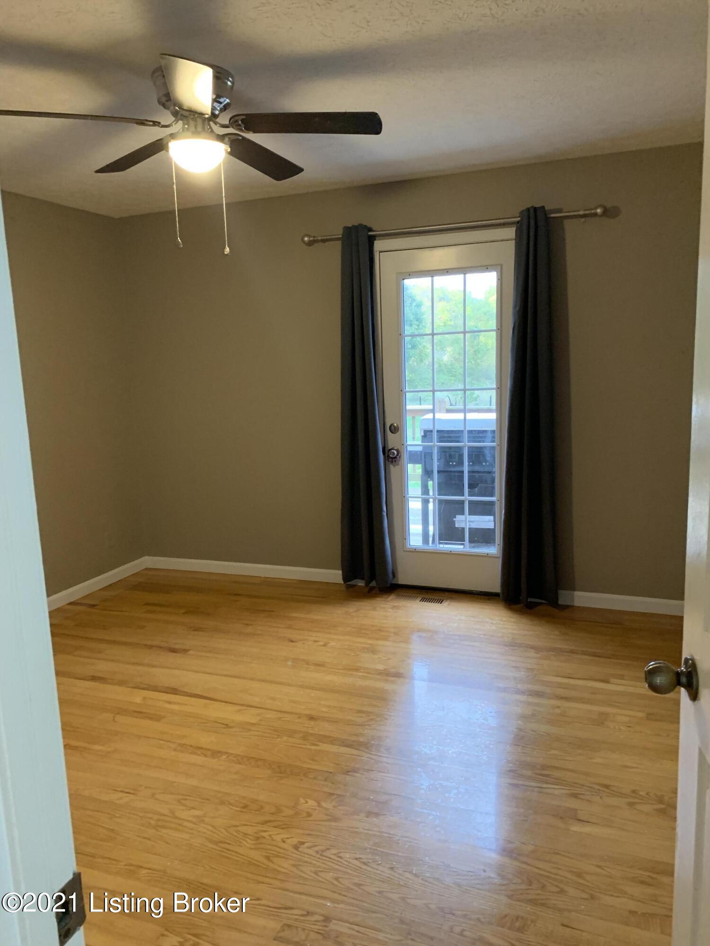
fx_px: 711
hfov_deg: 53.1
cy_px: 473
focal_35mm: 26
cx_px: 355
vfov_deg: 67.3
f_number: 1.8
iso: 400
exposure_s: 1/40
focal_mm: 4.25
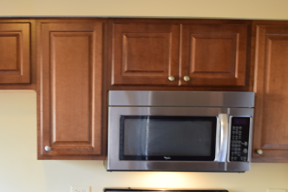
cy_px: 216
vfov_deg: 20.5
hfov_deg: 31.1
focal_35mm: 63
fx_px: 504
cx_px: 58
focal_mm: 18
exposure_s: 1/8
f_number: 4.5
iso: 400
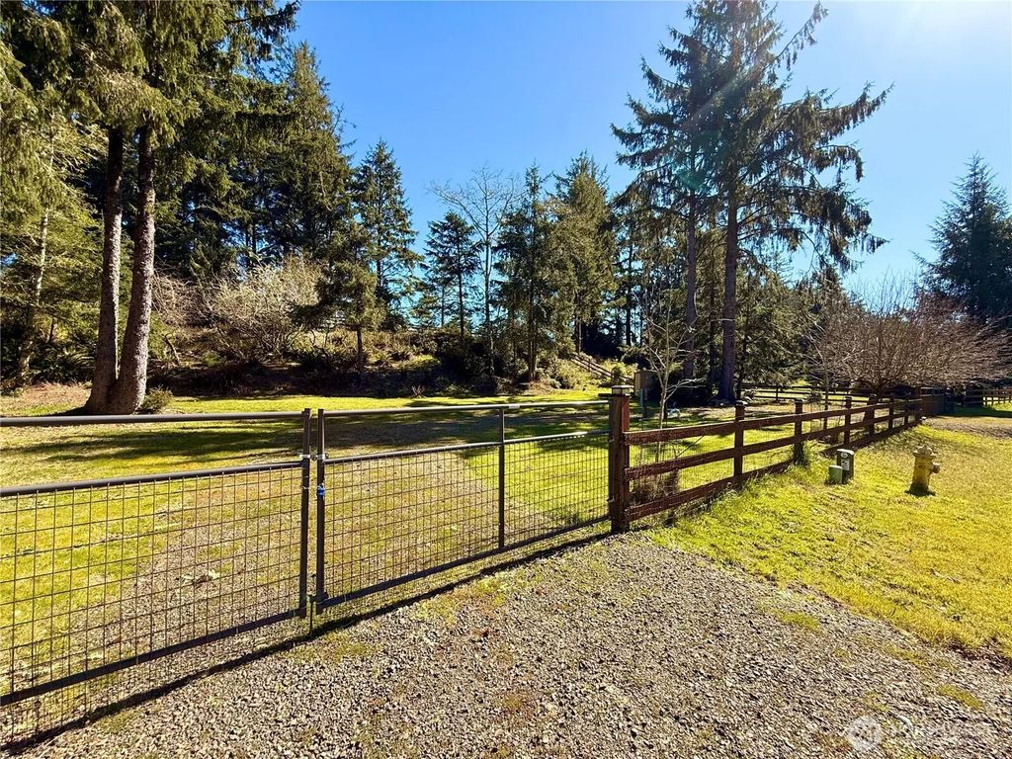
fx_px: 409
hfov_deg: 102.1
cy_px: 380
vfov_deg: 85.7
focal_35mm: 14
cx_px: 506
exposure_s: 1/619
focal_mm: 2.22
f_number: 2.2
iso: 50
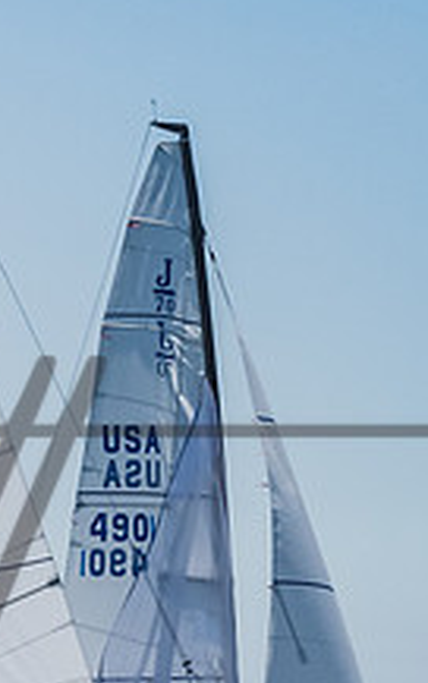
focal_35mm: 480
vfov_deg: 4.4
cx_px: -467
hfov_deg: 2.7
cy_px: 574
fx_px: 8940
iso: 640
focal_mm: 102
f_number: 14
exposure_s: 1/1600
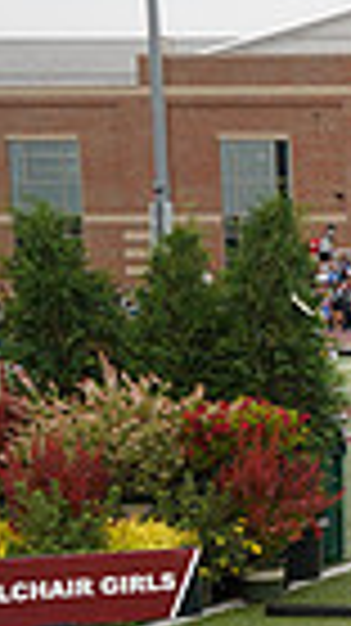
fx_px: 2022
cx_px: 1112
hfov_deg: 8.2
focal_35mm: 122
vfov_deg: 17.4
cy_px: 538
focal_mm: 28
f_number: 8
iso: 200
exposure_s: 1/160
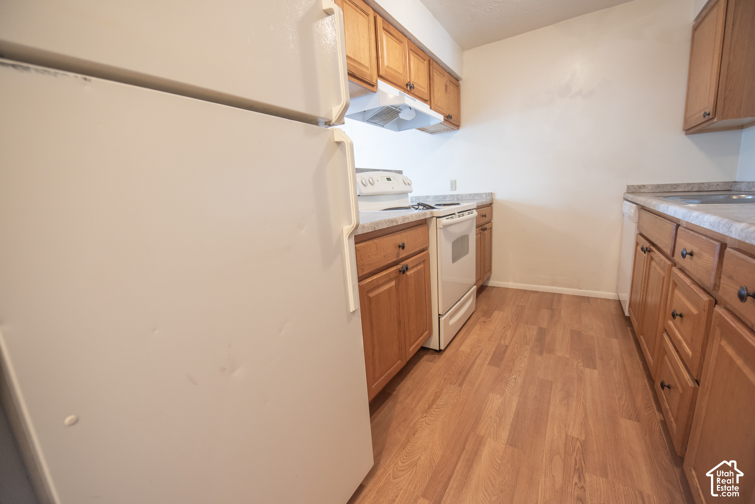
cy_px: 252
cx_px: 378
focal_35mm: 14
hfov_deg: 104.2
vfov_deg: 81.3
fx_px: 294
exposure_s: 1/50
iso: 1000
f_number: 3.5
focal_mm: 14
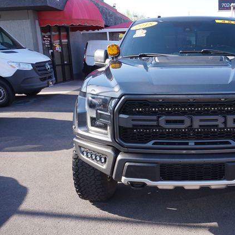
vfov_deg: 41.3
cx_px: 178
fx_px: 312
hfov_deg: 40.0
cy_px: 117
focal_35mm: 41
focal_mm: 21
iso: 160
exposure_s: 1/160
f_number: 6.3
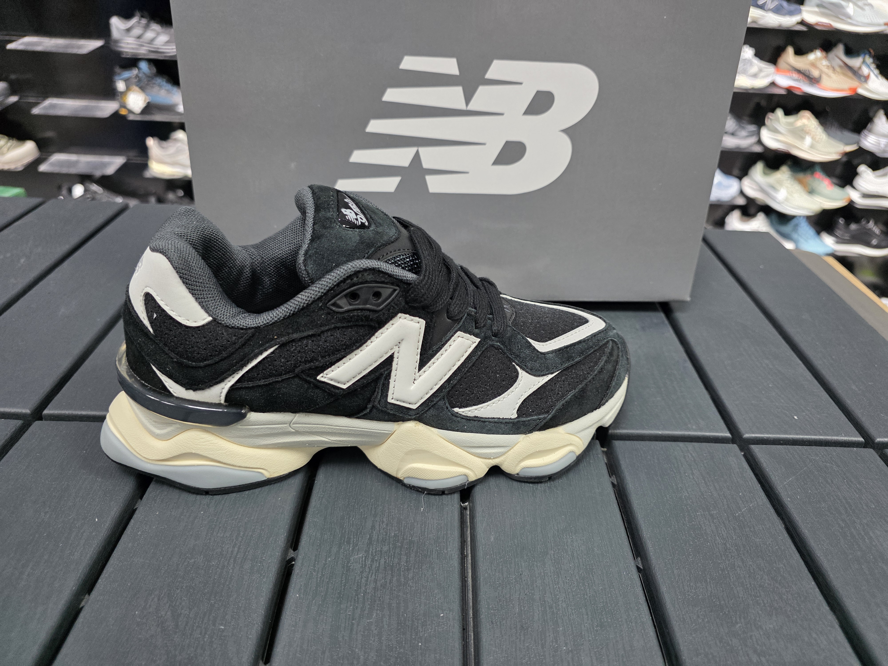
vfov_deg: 58.9
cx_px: 444
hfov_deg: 73.9
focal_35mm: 23
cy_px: 333
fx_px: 590
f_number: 1.7
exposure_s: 1/100
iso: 200
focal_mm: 6.3
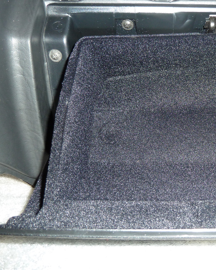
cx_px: 178
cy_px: 133
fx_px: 320
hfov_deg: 35.9
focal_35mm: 40
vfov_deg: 45.8
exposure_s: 1/30
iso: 100
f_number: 4
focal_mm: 5
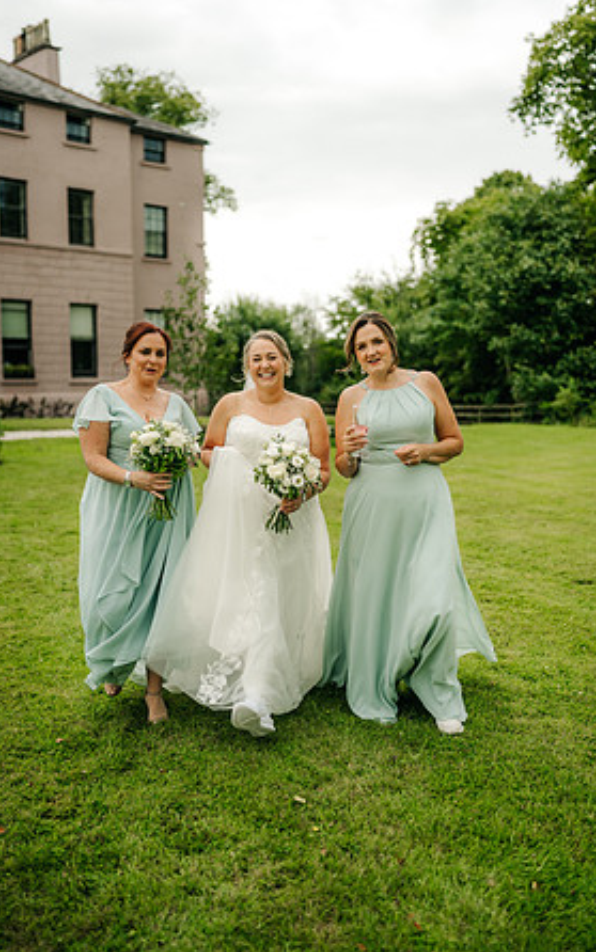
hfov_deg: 35.4
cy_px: 478
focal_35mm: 36
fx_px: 935
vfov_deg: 54.0
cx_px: 291
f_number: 1.6
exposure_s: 1/1000
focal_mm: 35
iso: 100
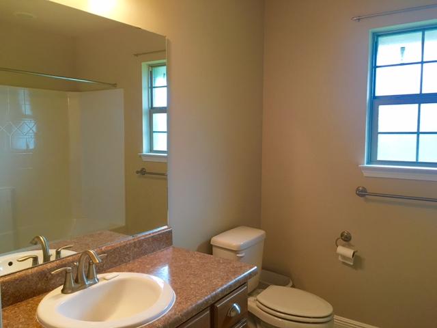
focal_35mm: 29
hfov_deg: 61.7
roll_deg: +0.0
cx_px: 218
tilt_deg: -4.7
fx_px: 366
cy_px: 164
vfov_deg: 48.2
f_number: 2.2
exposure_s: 1/33
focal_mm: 4.15
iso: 50
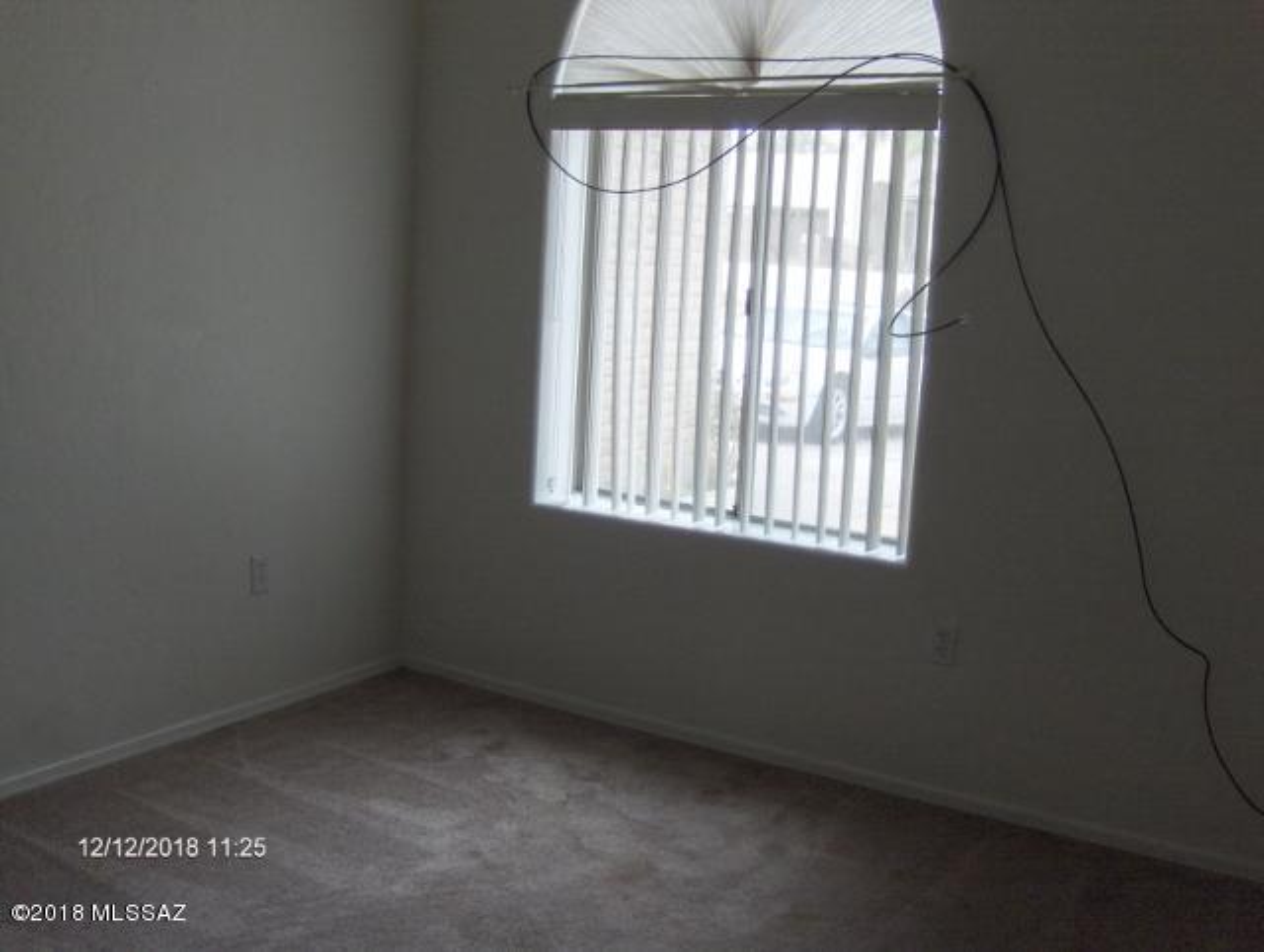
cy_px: 476
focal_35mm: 35
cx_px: 632
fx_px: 1280
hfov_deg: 52.6
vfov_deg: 40.8
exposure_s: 1/133
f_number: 2.8
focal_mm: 7.5
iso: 200
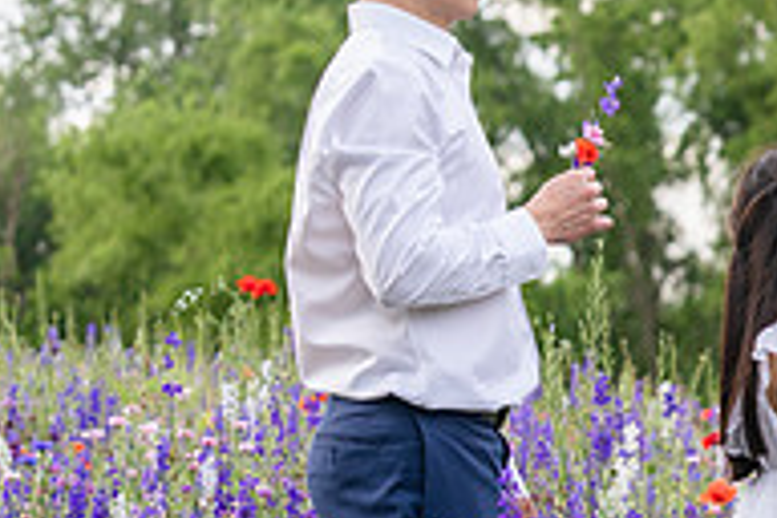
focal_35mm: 211
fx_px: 4554
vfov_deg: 6.5
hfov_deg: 9.5
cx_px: 1161
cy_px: 480
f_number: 4
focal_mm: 70
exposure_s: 1/500
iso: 500
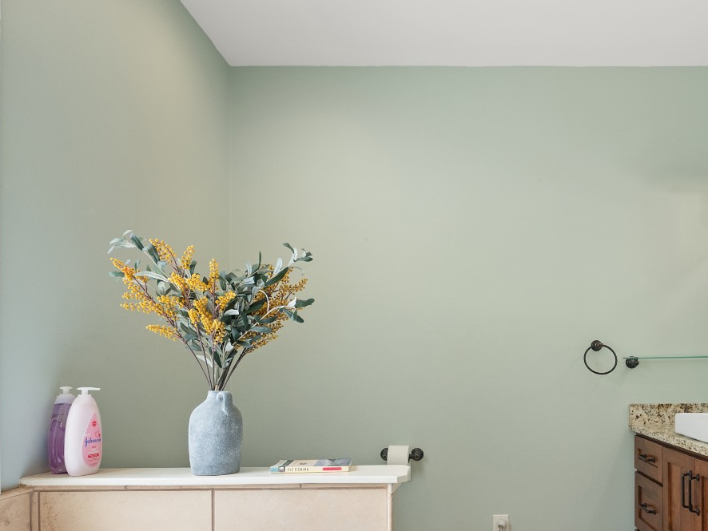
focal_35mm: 26
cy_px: 382
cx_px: 467
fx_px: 532
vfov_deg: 51.4
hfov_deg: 65.7
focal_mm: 8
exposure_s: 1/40
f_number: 5.6
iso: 400
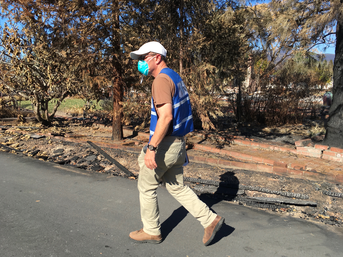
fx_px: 287
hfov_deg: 61.7
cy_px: 128
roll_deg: +2.2
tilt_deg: -3.0
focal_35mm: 29
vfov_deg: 48.2
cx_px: 172
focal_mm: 4.15
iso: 25
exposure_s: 1/1083
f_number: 2.2
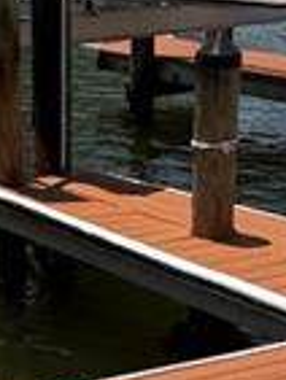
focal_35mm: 131
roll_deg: +1.1
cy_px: 154
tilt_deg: -11.8
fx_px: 1441
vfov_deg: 15.0
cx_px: -138
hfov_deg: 10.9
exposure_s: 1/7353
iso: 80
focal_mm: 6.76
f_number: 1.78
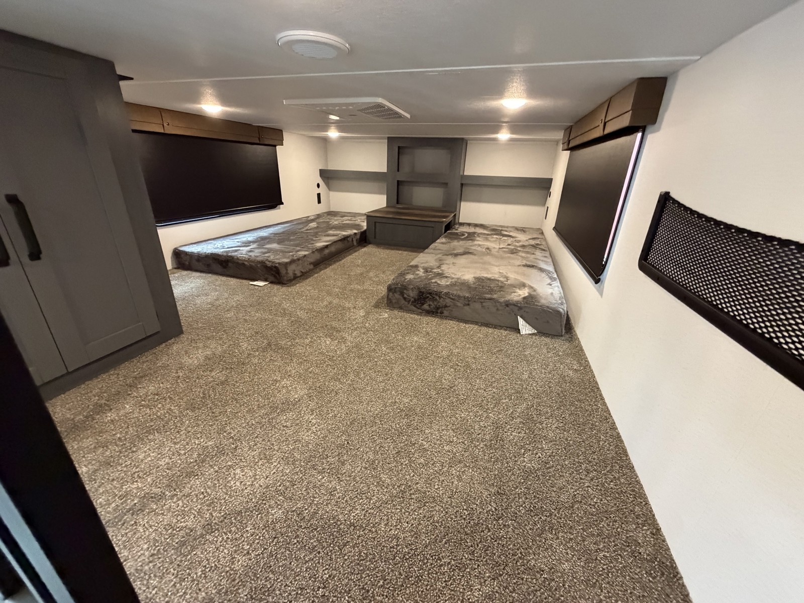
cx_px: 402
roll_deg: -0.9
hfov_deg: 102.1
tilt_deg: -22.0
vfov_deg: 85.7
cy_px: 302
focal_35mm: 14
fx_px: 325
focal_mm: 2.22
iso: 800
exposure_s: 1/60
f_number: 2.2
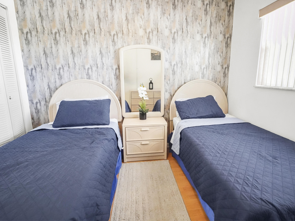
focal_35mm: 18
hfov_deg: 87.5
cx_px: 162
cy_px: 106
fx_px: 153
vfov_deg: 71.6
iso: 25600
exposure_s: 1/50
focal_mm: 16
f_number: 8
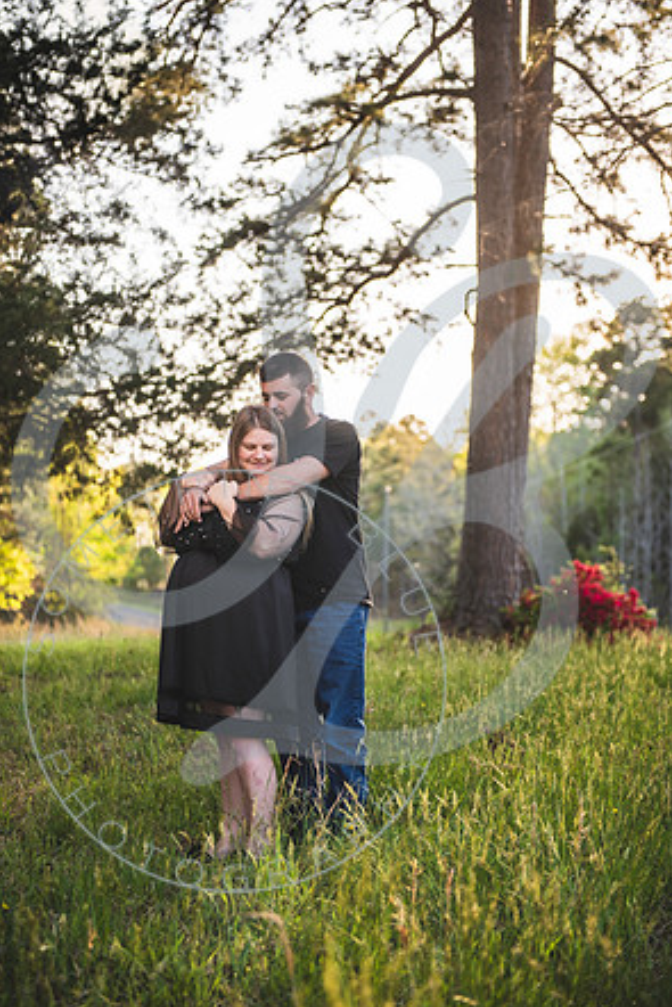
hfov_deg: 23.0
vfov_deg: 33.9
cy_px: 508
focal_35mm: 59
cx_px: 337
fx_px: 1651
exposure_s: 1/320
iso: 100
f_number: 2.8
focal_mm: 58
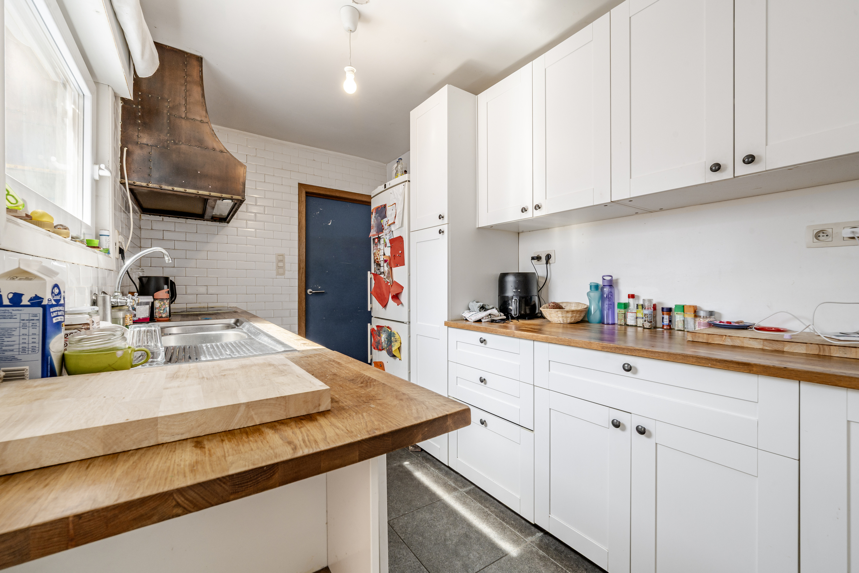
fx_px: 334
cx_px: 430
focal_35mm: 14
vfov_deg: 81.2
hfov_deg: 104.3
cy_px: 286
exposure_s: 1/4
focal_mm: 14
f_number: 11
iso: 250
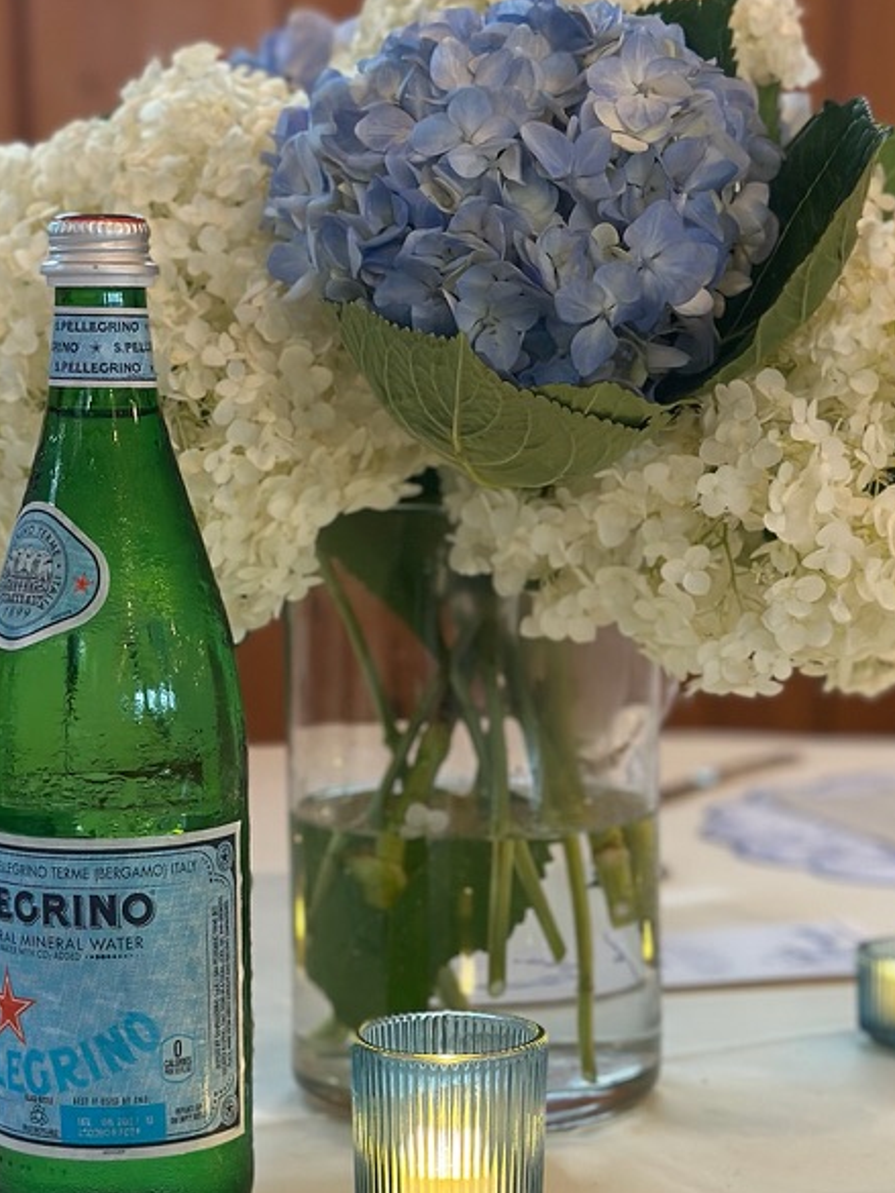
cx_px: 371
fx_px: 2895
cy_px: 842
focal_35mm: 84
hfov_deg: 17.6
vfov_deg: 23.1
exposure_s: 1/60
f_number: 1.78
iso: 320
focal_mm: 6.86
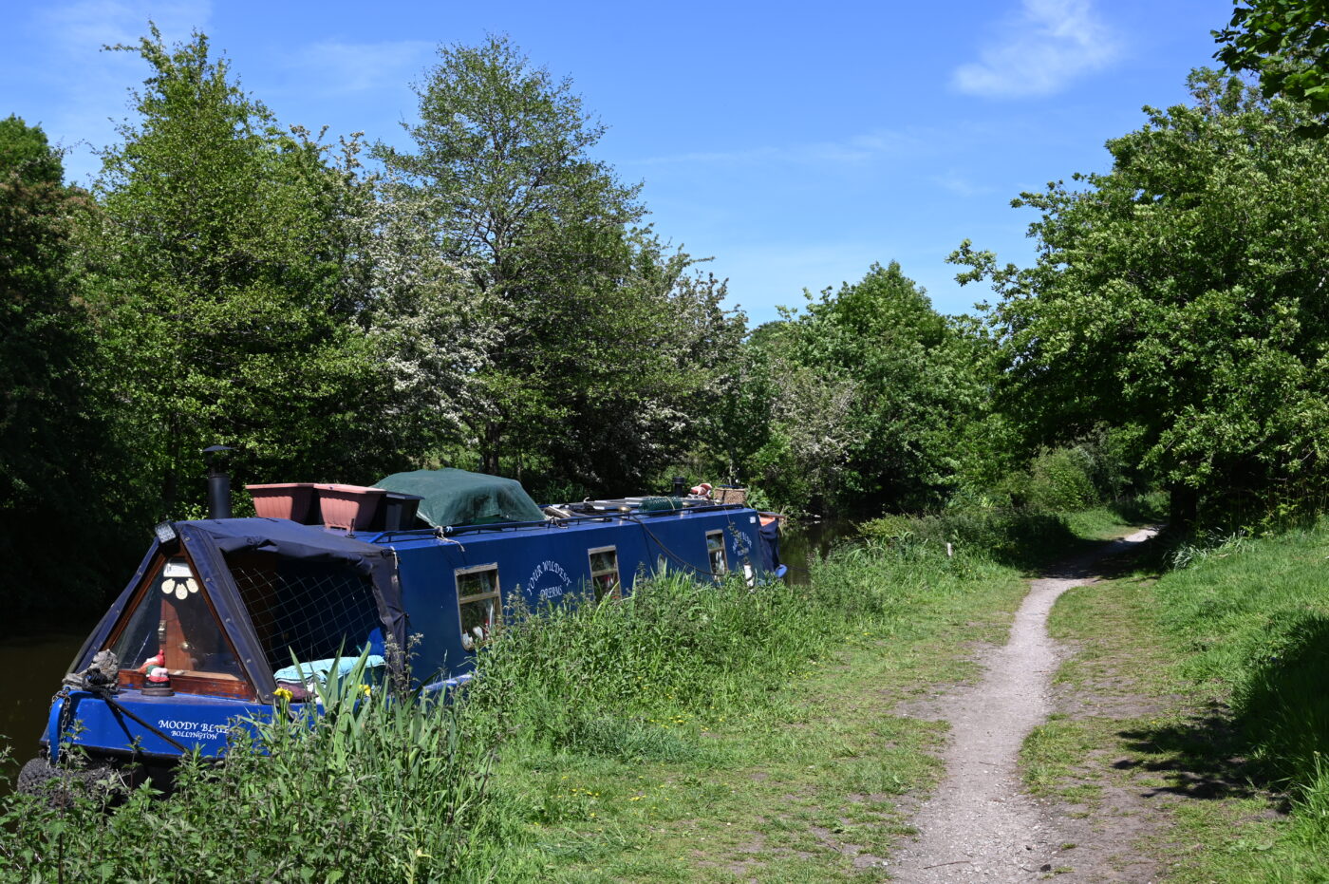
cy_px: 442
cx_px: 664
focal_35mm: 42
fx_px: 1549
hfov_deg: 46.4
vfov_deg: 31.8
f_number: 8
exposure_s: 1/250
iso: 100
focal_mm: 42
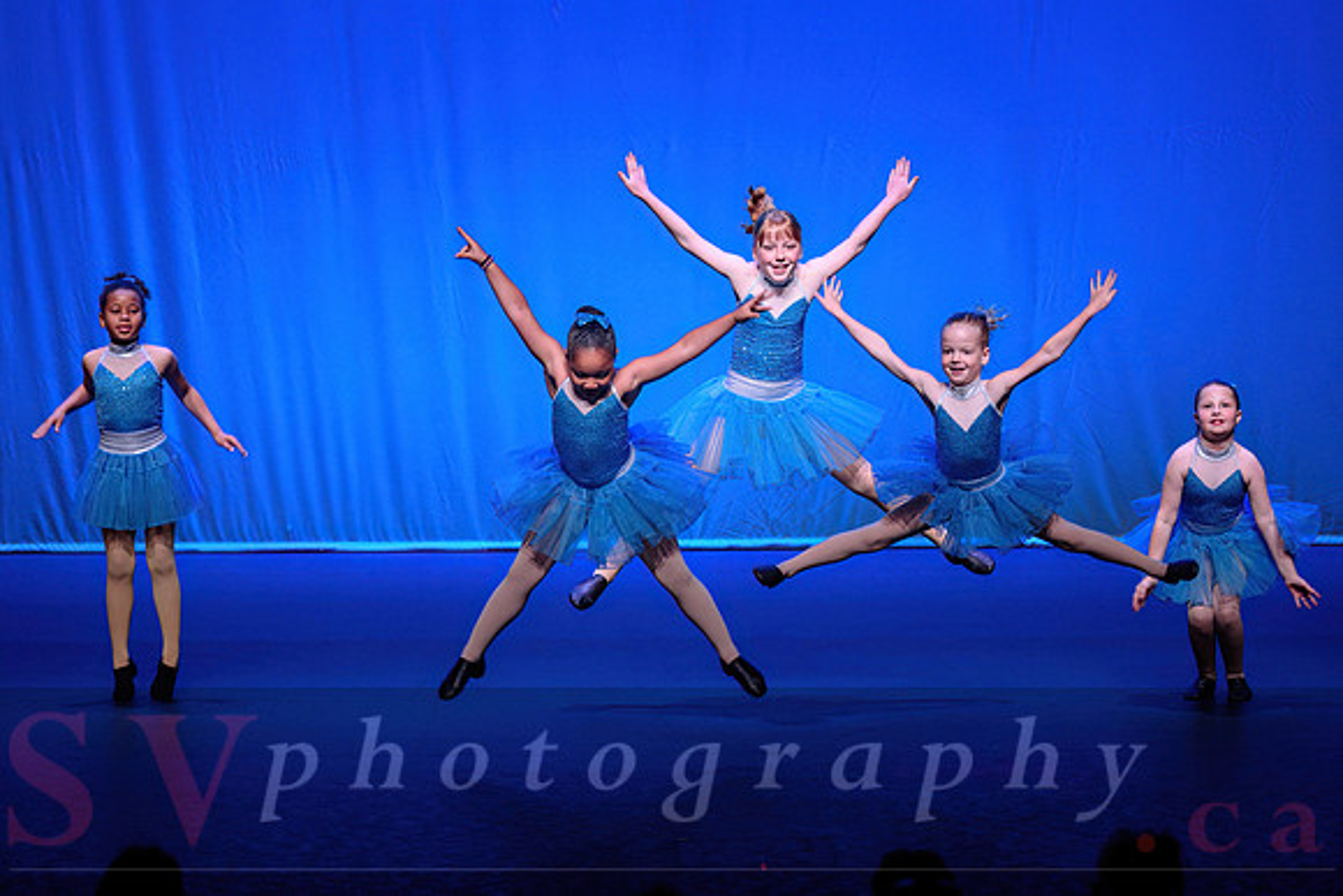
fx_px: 5127
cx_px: 674
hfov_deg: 14.9
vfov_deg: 10.0
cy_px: 415
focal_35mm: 137
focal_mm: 125
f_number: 2.8
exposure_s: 1/400
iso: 1600
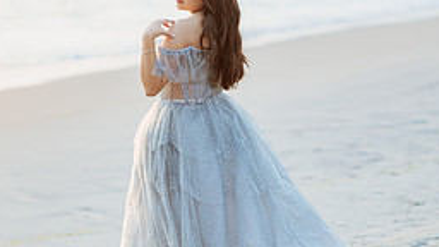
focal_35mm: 107
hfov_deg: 20.0
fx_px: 1246
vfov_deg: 11.3
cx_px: 213
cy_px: 84
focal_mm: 58
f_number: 1.4
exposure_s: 1/250
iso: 100
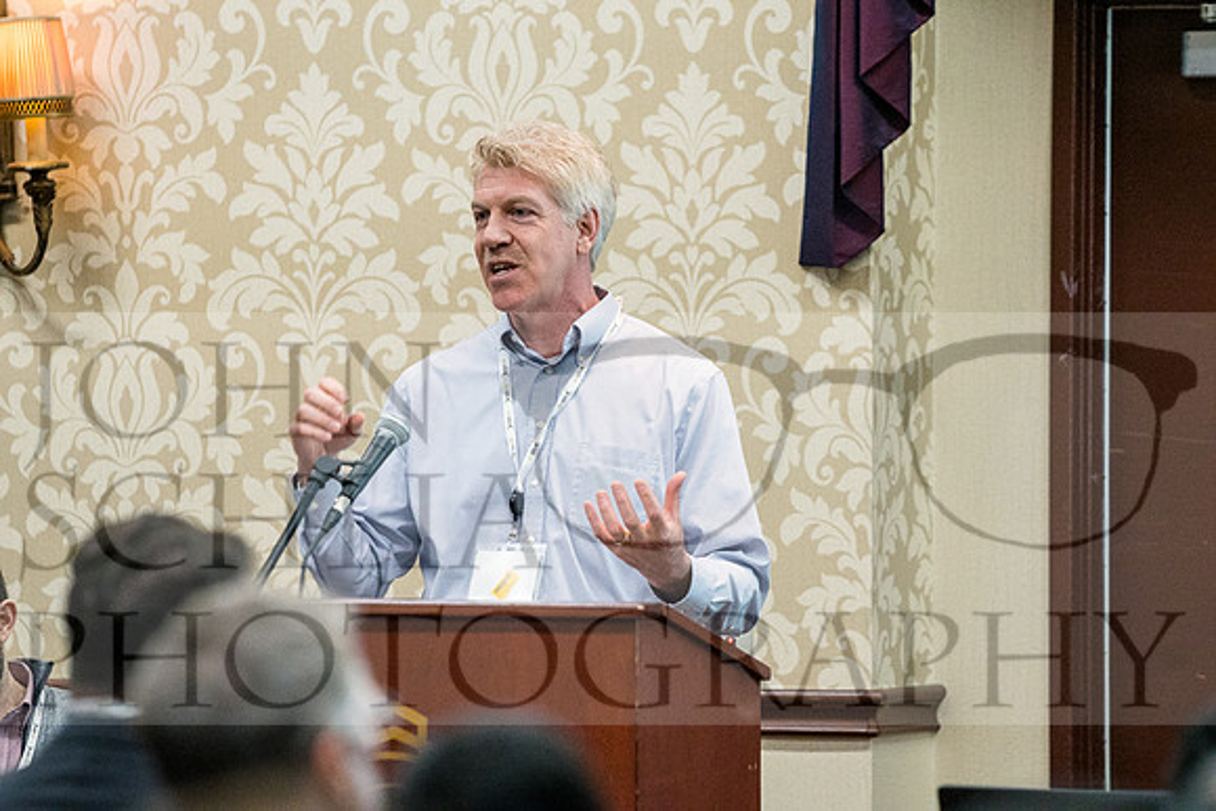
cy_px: 406
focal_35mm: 300
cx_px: 608
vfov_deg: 4.6
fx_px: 10135
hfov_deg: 6.9
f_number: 3.5
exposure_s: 1/200
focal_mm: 200
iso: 3200
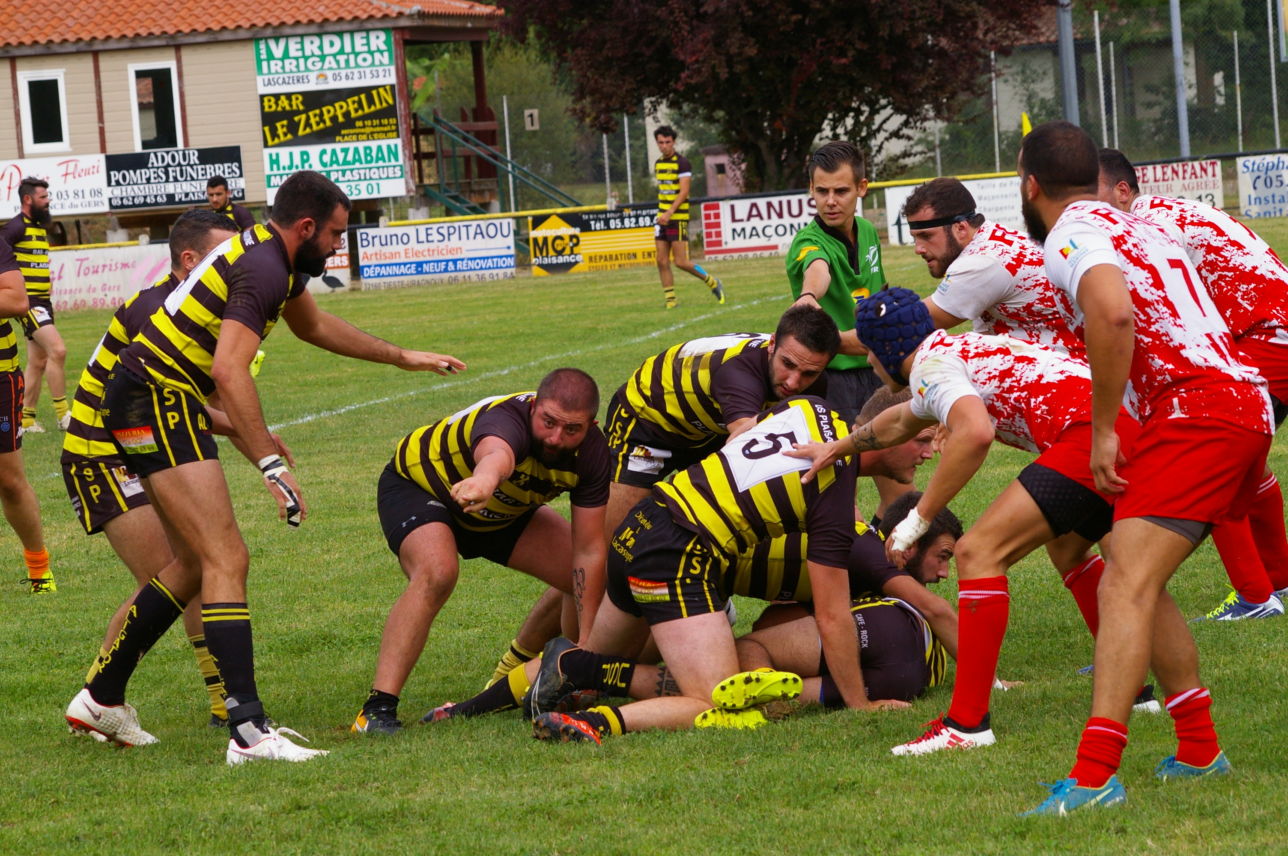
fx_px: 5791
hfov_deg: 12.7
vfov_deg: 8.5
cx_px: 644
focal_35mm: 162
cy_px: 428
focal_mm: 108
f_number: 8
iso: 400
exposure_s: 1/350
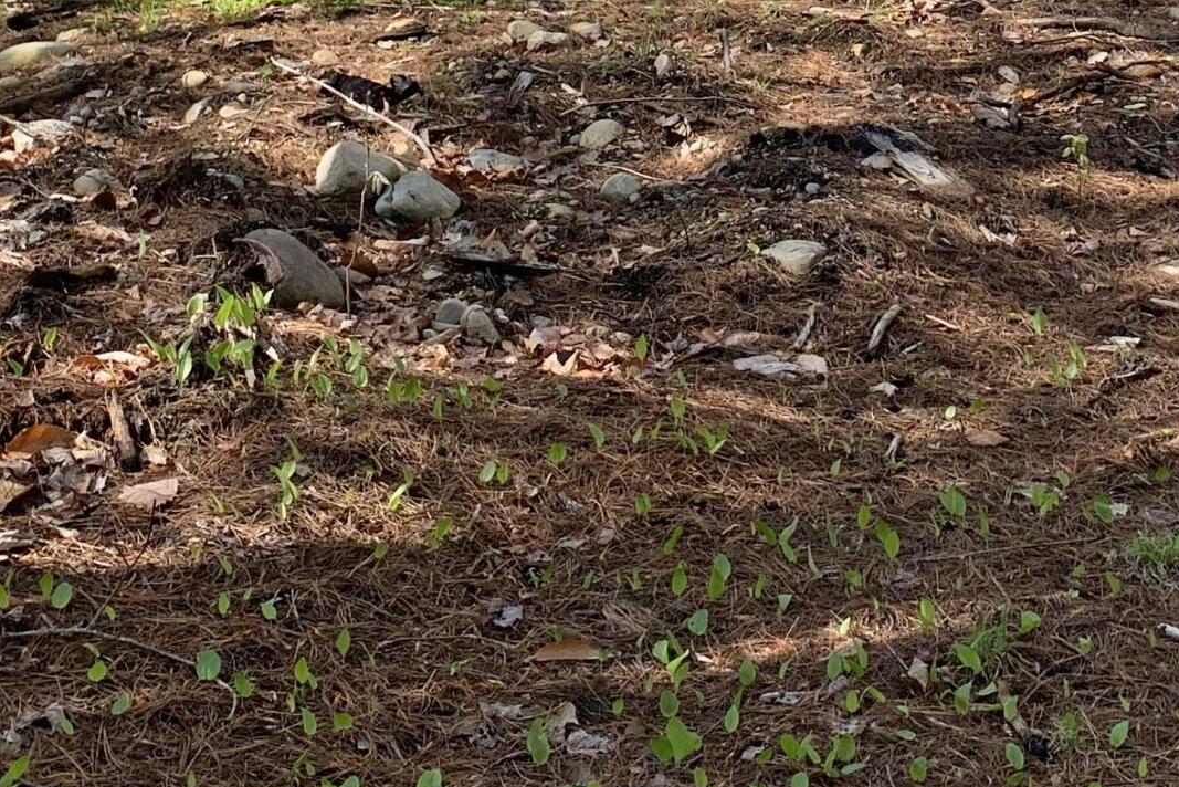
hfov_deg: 26.2
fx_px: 2490
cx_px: 930
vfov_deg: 17.1
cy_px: -172
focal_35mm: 76
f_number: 1.8
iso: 25
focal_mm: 4.25
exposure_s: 1/616
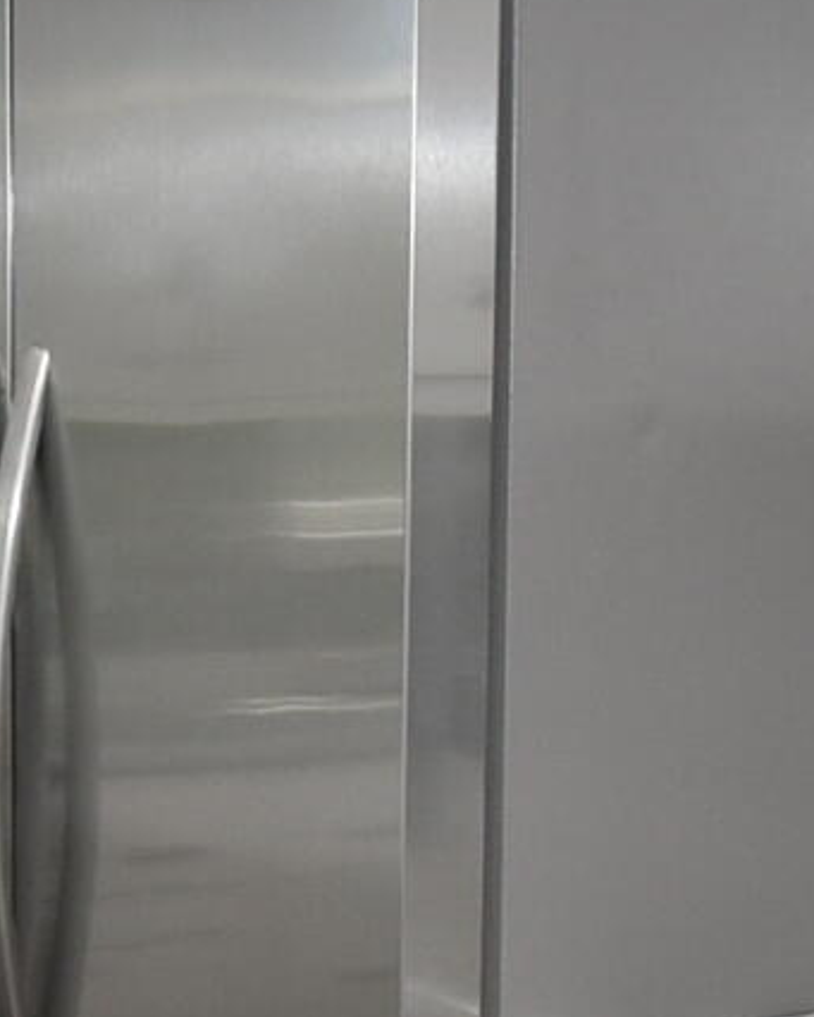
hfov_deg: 14.6
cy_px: 824
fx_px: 2980
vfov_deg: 19.2
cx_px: -365
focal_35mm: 99
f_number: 10
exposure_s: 1/80
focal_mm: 10
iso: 400
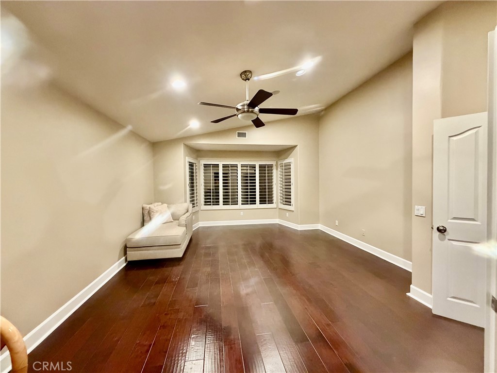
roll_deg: +0.9
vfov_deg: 85.7
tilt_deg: -1.9
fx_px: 201
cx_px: 248
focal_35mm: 14
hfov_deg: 102.1
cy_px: 186
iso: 640
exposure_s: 1/60
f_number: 2.2
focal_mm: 2.22
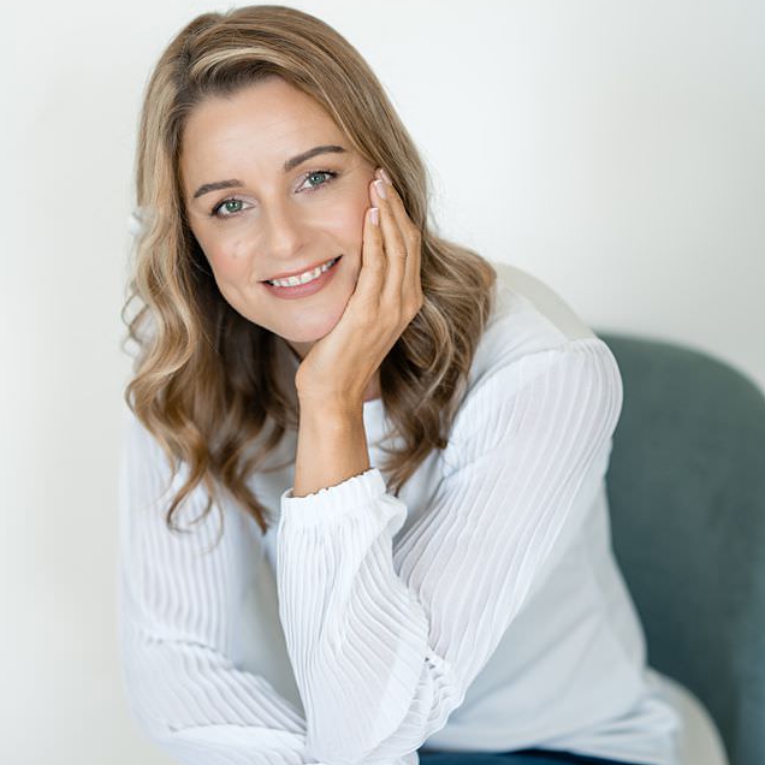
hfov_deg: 16.0
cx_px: 381
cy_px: 468
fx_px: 2725
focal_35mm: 109
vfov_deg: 16.0
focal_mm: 85
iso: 250
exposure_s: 1/200
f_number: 1.8
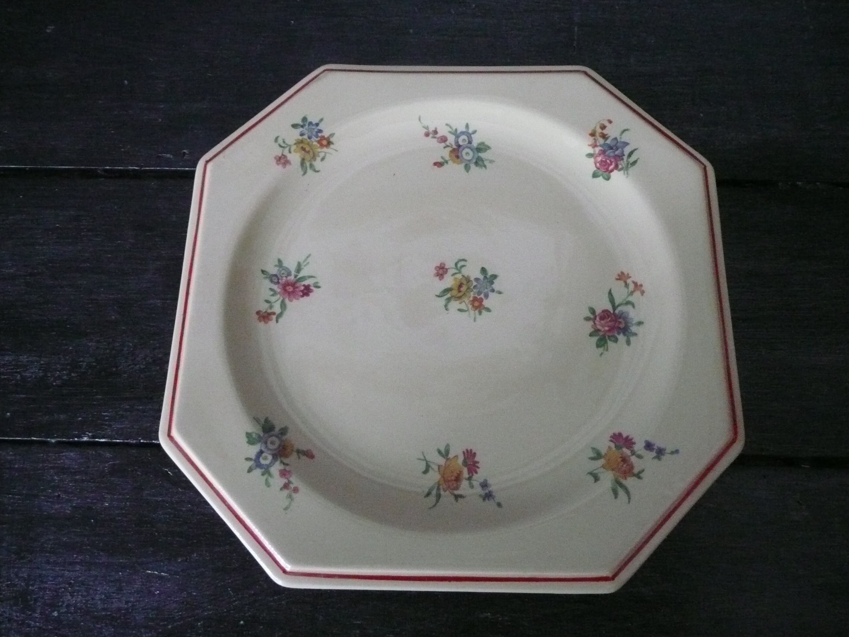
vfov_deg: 49.7
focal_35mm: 28
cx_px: 424
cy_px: 318
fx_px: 687
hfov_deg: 63.4
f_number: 3.3
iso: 800
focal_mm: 4.6
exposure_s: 1/15
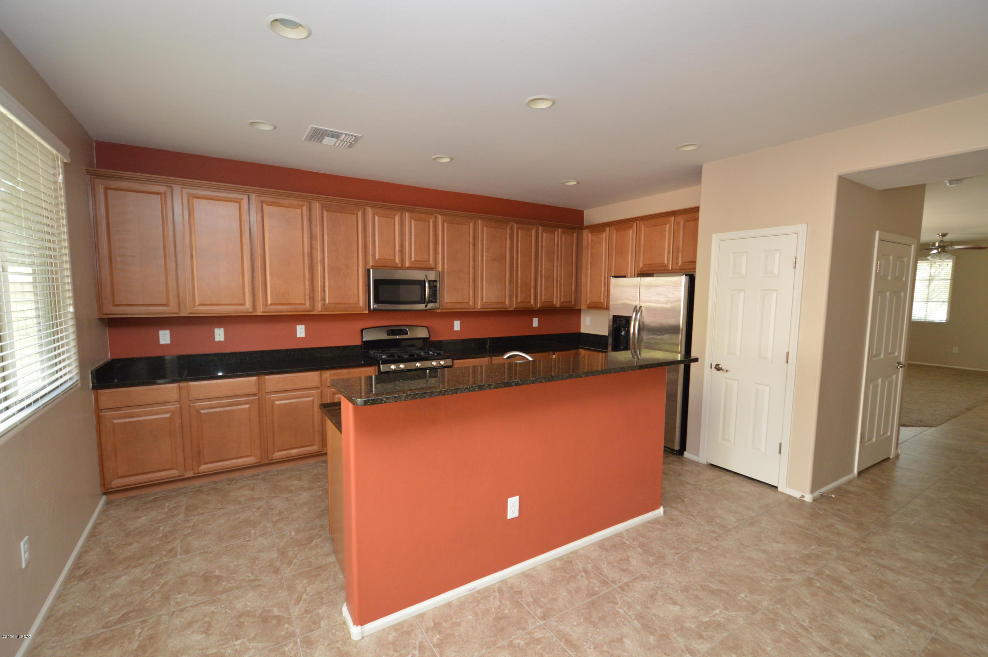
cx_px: 494
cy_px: 328
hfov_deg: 100.4
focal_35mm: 15
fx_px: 411
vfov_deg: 77.2
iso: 900
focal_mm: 10
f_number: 3.5
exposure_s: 1/60
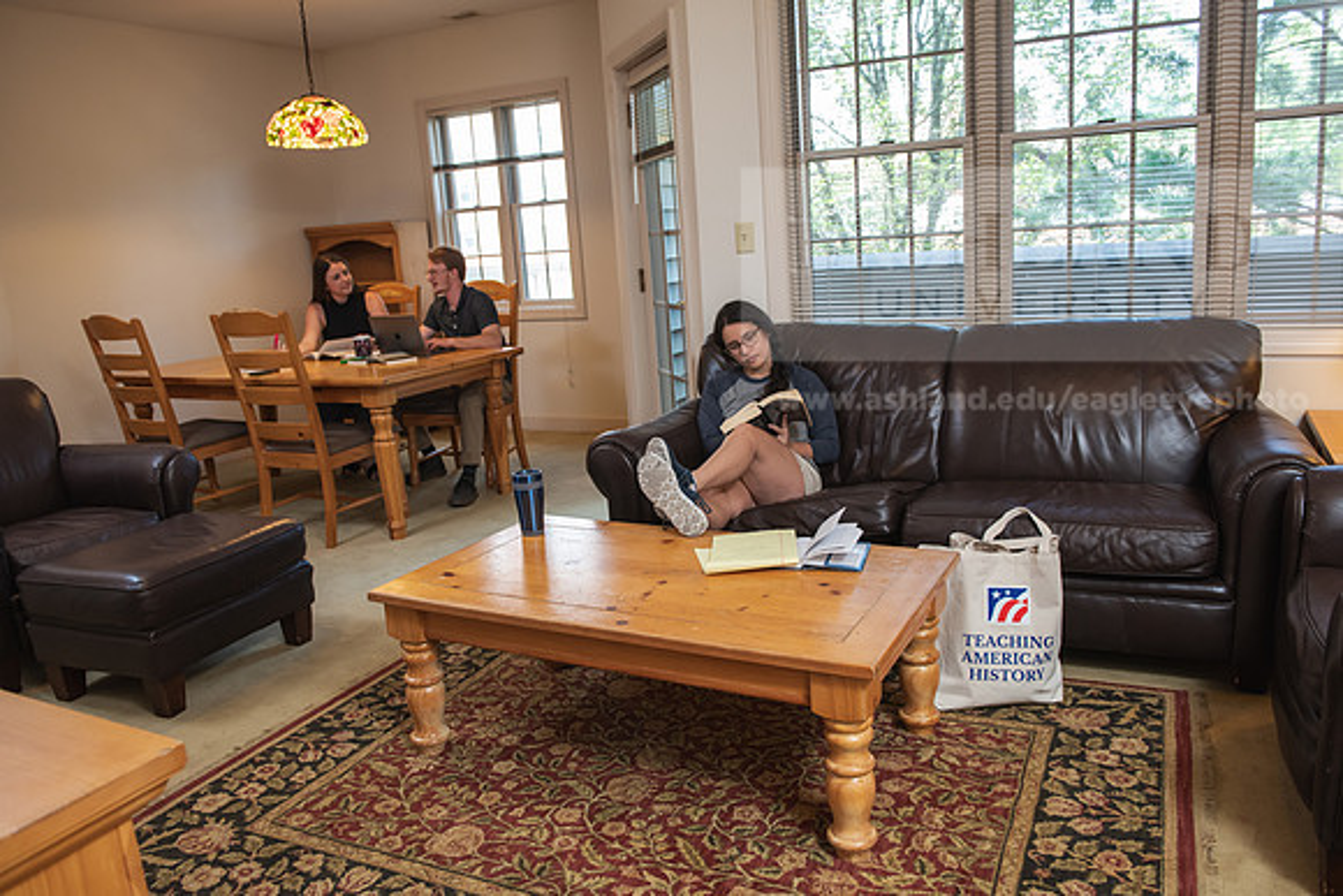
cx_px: 672
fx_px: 1045
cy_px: 448
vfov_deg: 46.4
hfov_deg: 65.5
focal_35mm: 28
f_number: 4.5
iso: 1000
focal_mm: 28
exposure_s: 1/80
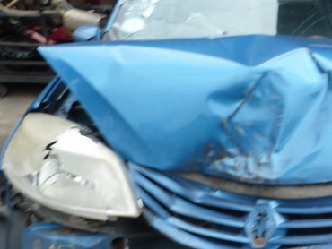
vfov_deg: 26.7
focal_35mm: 54
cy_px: 190
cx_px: 325
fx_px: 518
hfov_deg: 32.9
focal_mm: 4.5
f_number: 4
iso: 80
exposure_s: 1/200
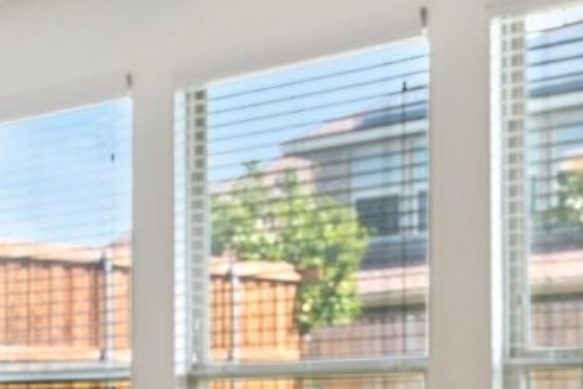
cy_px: 419
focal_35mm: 83
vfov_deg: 16.0
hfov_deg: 22.5
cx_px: -117
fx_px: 1344
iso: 250
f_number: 9
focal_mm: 14
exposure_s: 1/5
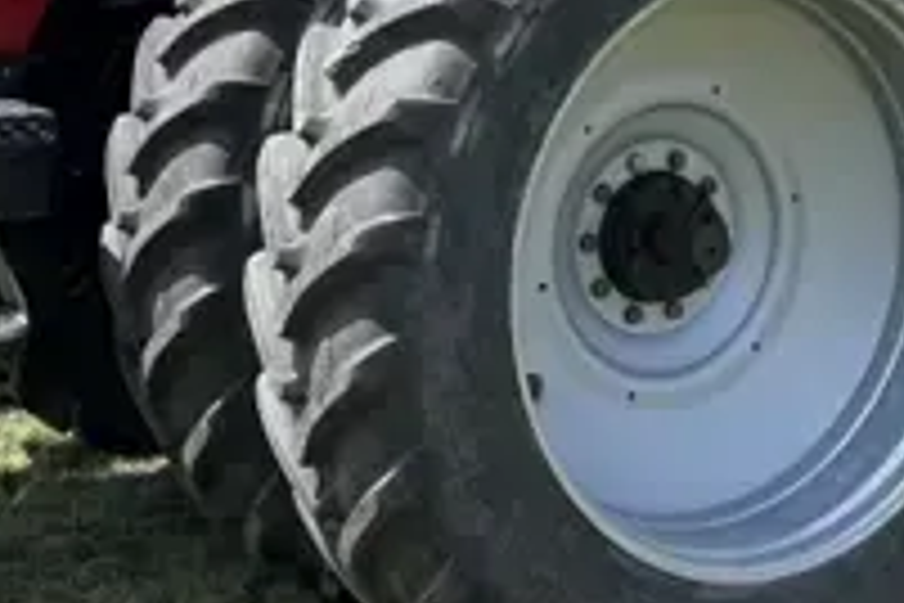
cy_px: -58
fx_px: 2159
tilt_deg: -2.0
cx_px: 639
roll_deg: -1.2
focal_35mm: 86
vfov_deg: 15.5
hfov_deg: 23.5
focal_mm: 5.1
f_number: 1.6
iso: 32
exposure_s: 1/2203
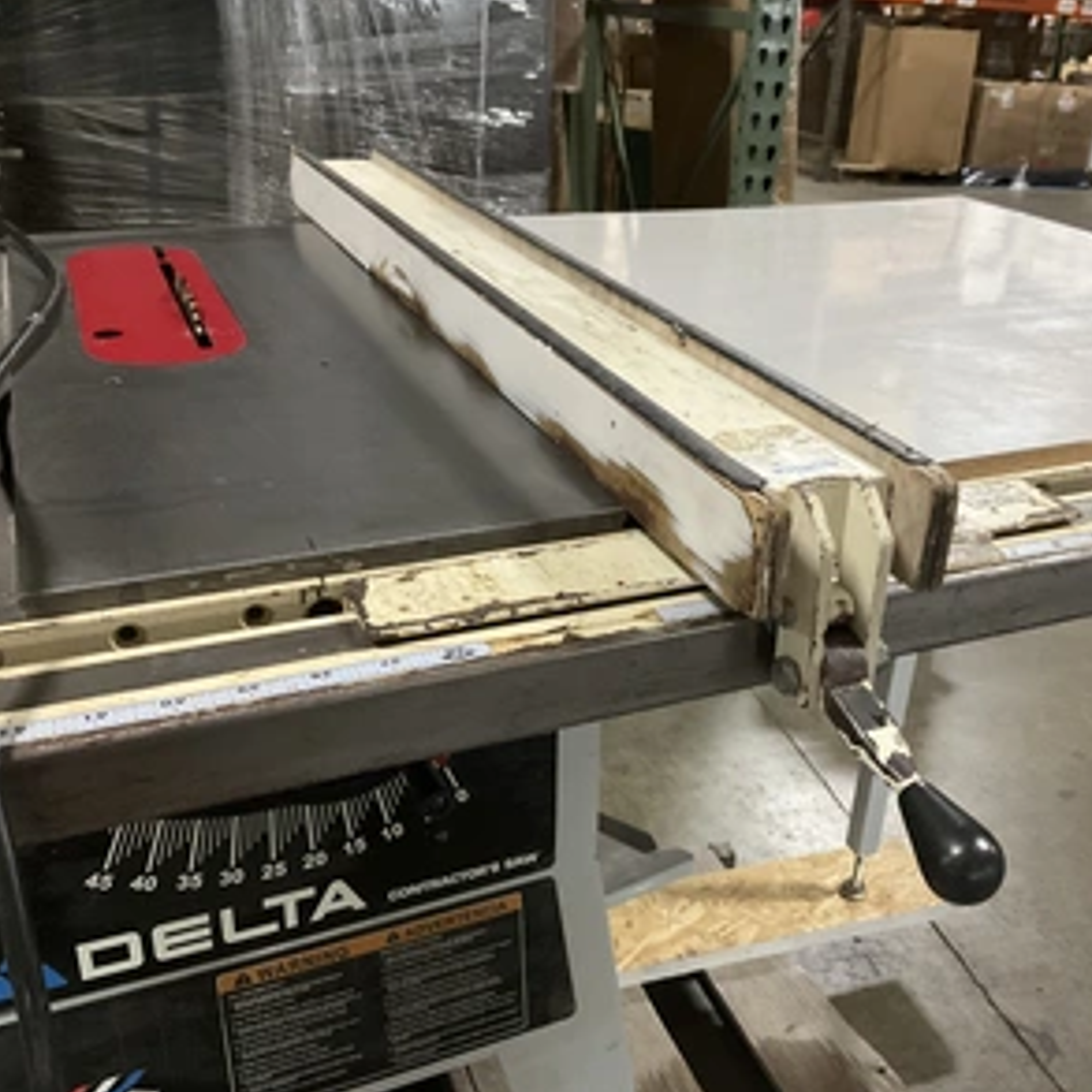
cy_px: 540
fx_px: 1249
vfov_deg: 47.2
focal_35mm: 35
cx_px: 648
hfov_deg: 47.0
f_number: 1.8
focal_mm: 3
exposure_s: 1/40
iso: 320
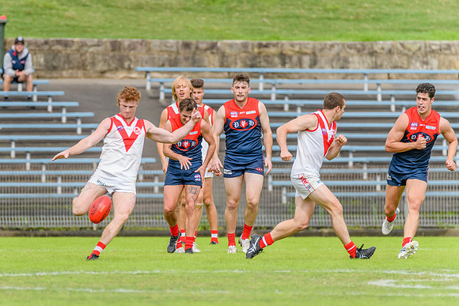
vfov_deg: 1.9
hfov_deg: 2.8
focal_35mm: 729
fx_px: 9297
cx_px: 184
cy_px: 181
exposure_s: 1/1600
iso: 800
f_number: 8
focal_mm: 600
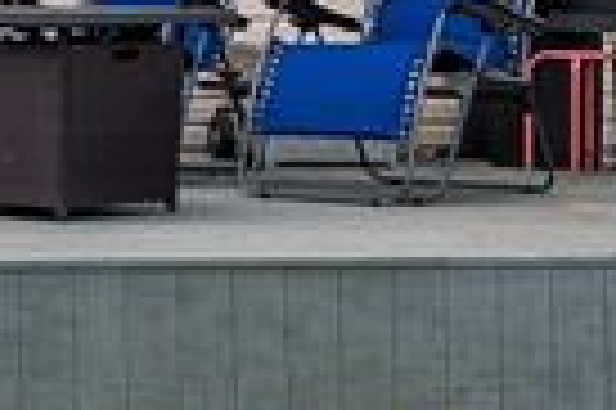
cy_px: -534
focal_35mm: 157
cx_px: -616
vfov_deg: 8.1
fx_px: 2683
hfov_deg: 11.7
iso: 100
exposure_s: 1/320
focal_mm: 21
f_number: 4
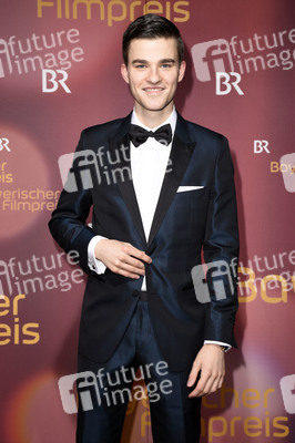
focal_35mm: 60
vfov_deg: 33.4
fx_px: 739
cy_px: 222
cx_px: 148
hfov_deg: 22.6
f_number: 6.3
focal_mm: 40
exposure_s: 1/160
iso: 250
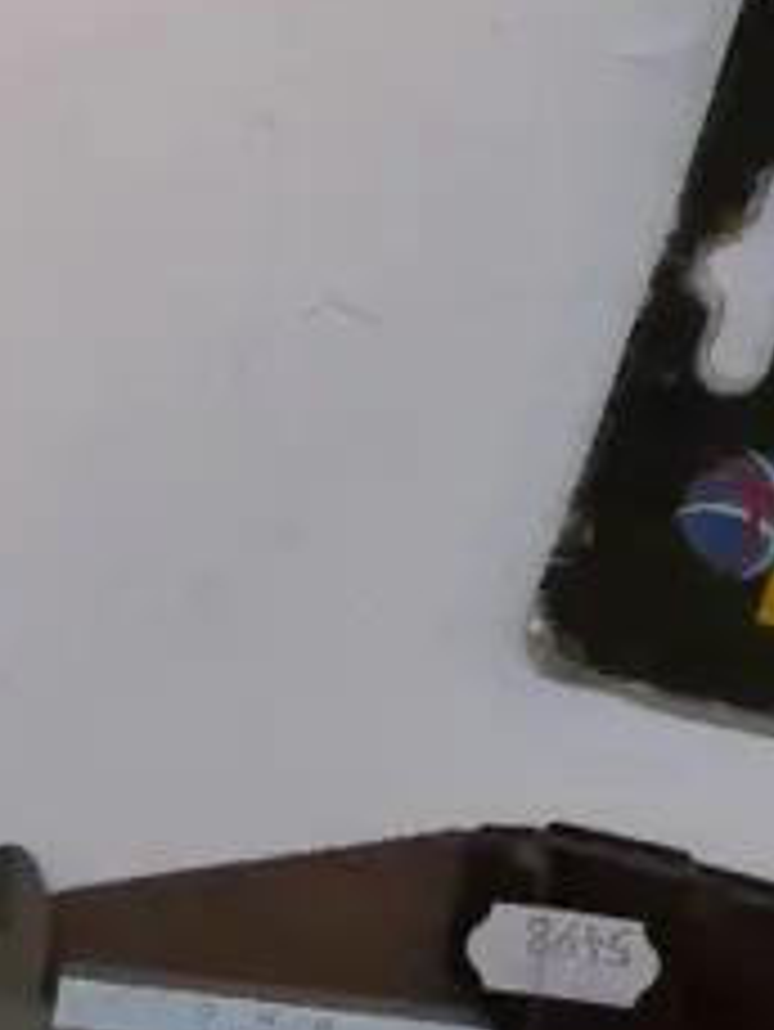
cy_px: 843
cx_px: 1678
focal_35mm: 412
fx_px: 12271
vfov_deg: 4.8
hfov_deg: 3.6
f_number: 5.6
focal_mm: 46
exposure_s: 1/160
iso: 3200
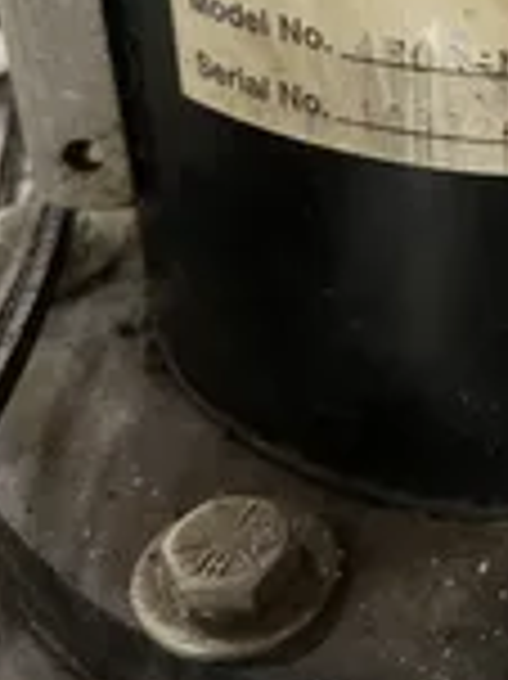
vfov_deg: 27.6
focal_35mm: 69
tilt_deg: -28.1
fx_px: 1352
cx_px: 584
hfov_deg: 20.1
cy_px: 135
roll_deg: -1.9
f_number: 1.6
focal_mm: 4.2
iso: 1000
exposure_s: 1/30
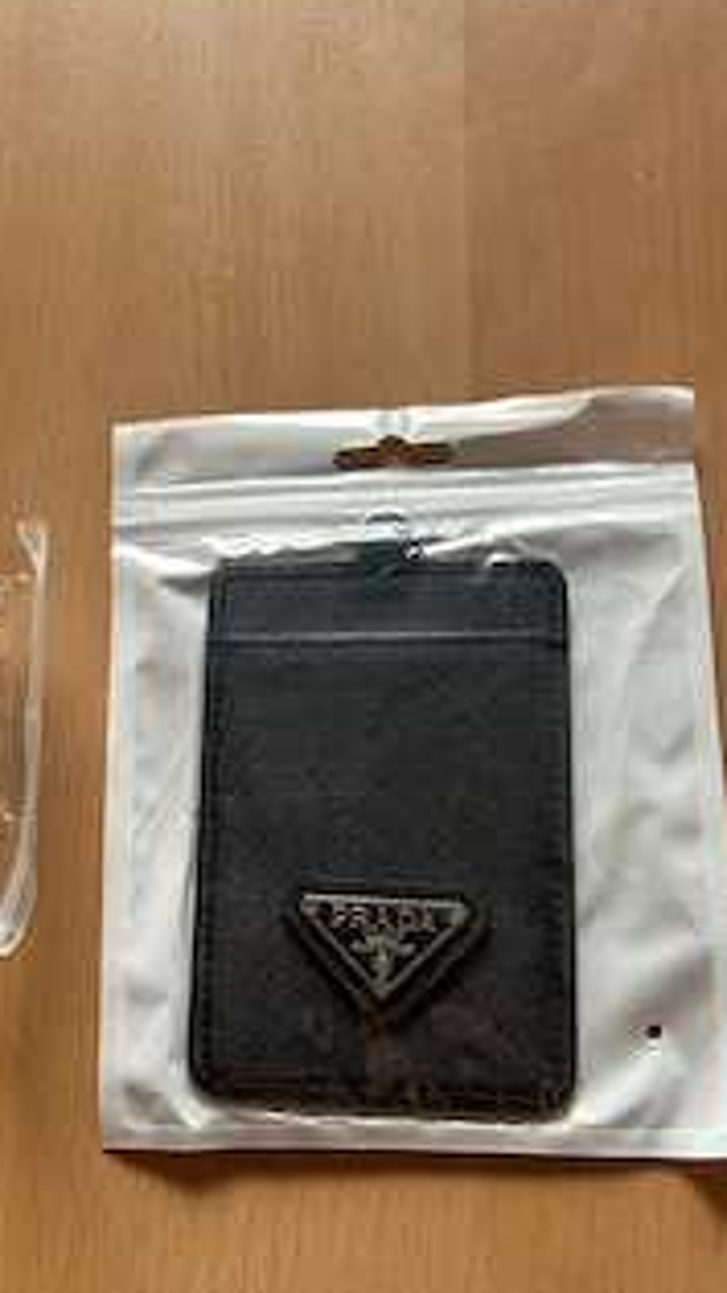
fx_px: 1235
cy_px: 763
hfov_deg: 32.3
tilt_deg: -75.4
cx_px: 193
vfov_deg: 55.0
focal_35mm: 36
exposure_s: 1/121
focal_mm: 5.7
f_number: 1.5
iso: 125
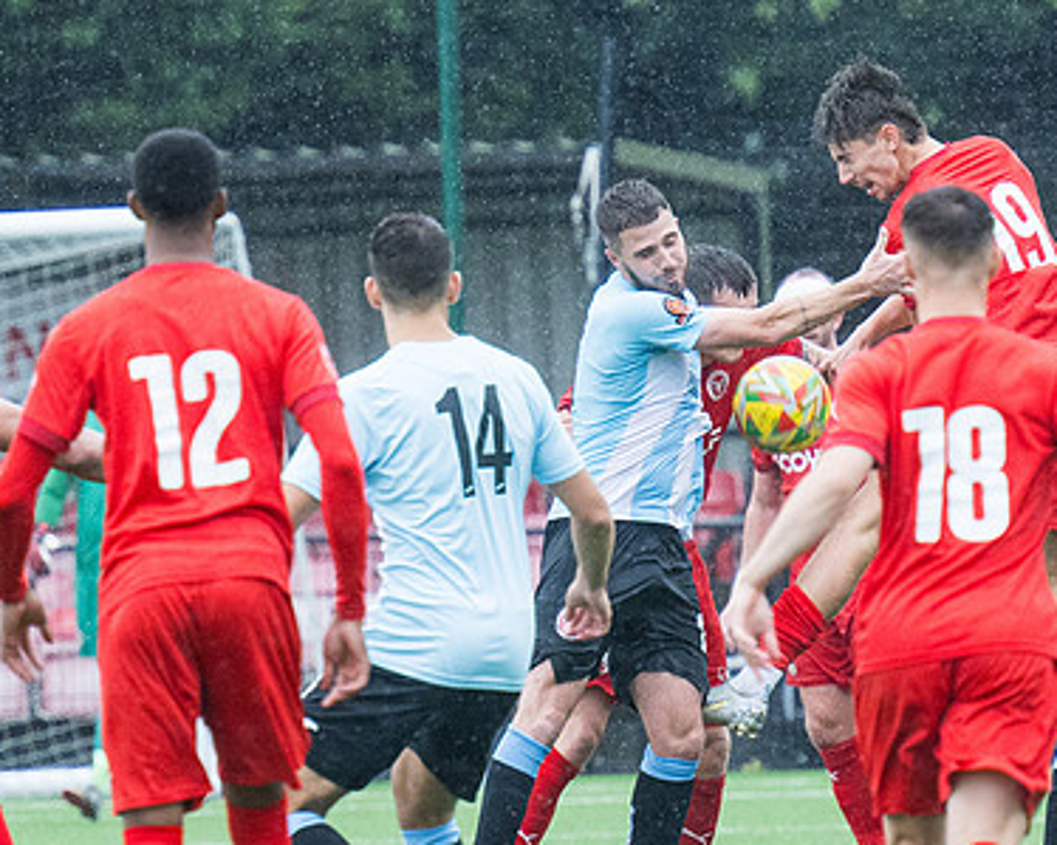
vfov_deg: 2.0
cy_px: 287
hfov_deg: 2.5
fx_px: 24050
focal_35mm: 769
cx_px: 612
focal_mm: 220
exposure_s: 1/1250
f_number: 4
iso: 1000
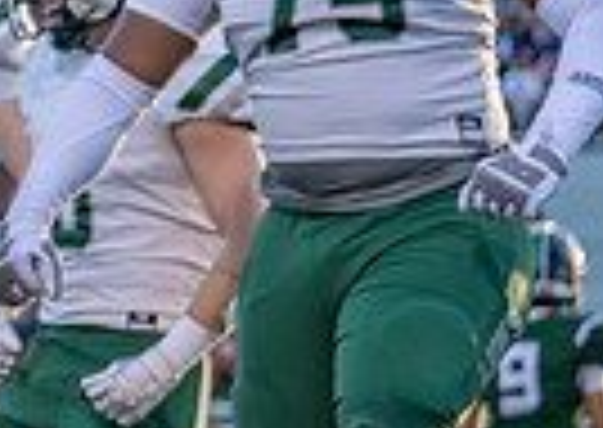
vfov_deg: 4.5
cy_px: -45
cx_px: -688
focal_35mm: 318
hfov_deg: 6.2
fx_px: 5432
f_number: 2.8
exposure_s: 1/1250
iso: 320
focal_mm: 70
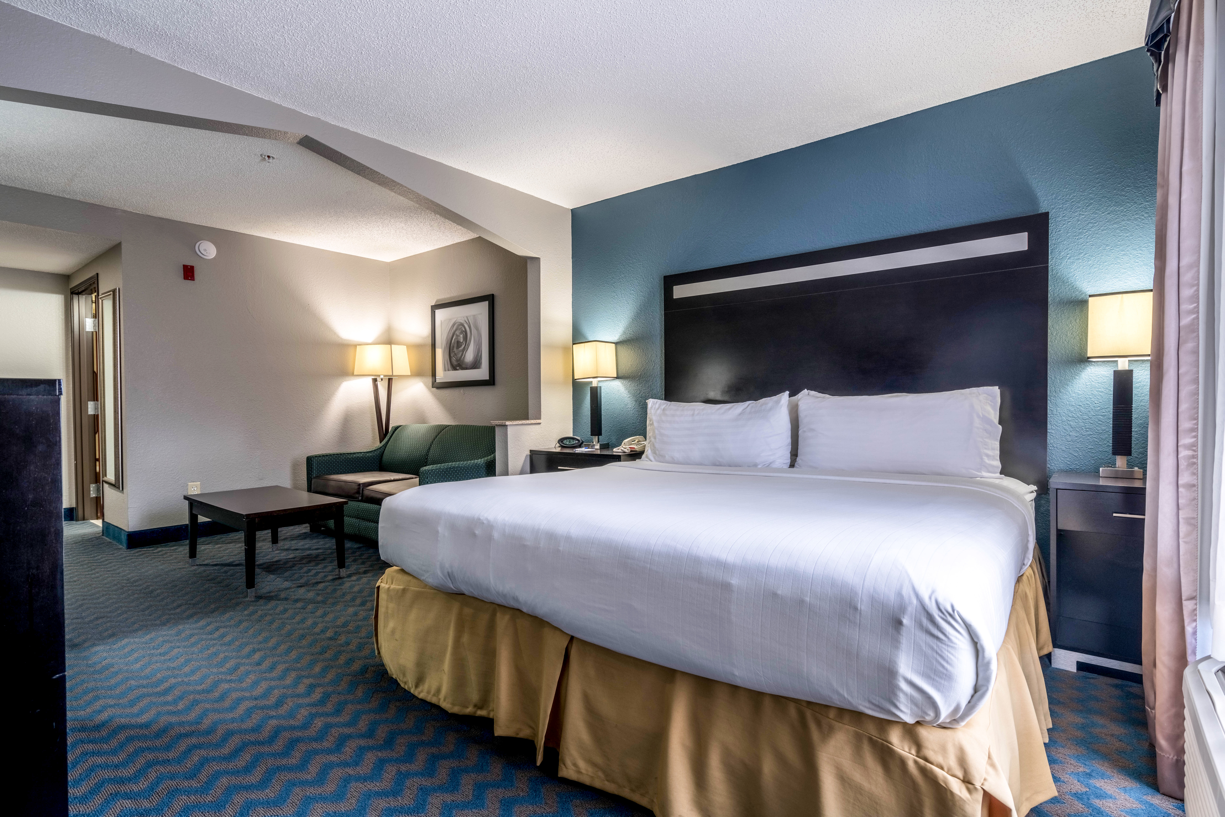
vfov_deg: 70.5
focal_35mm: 17
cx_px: 612
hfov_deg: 93.3
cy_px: 408
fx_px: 579
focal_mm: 17
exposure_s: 1/80
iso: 320
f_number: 8
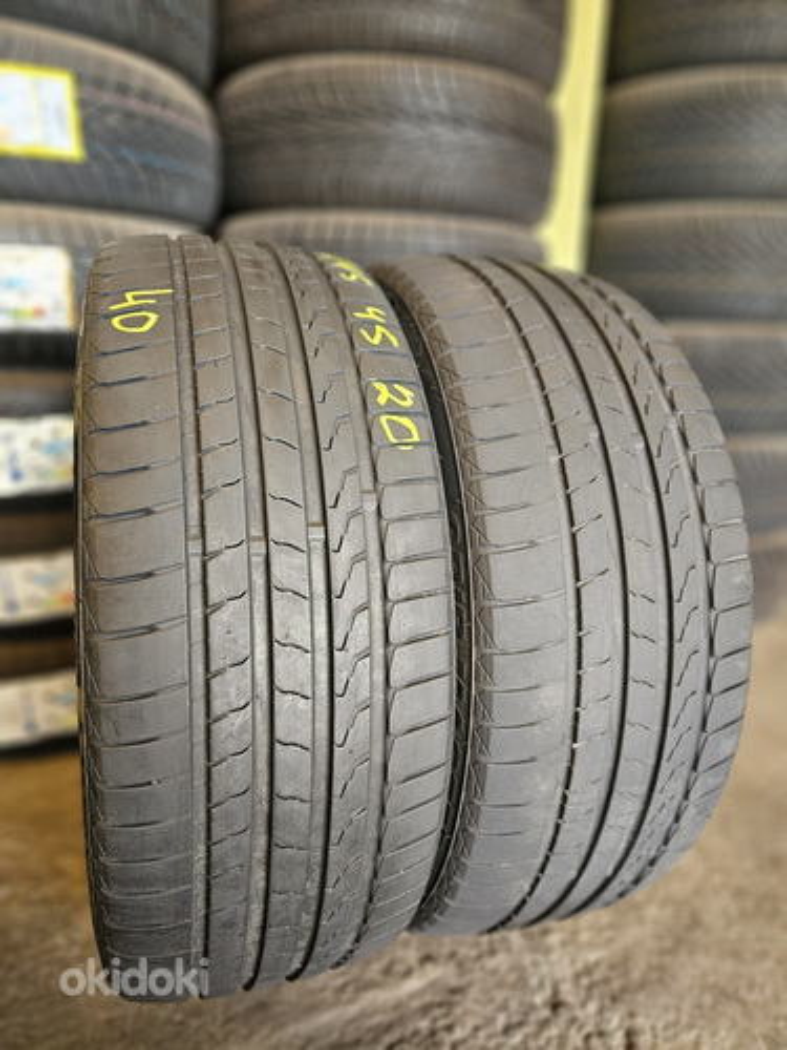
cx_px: 394
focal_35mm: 23
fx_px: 697
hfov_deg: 58.9
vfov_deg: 73.9
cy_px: 525
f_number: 1.8
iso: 500
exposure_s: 1/100
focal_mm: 5.4
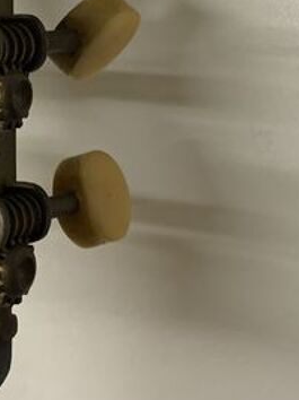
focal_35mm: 98
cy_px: 12
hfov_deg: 15.0
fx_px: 1130
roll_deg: +17.1
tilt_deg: -24.2
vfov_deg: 19.5
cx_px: 55
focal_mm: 4.25
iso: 160
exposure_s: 1/50
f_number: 1.8
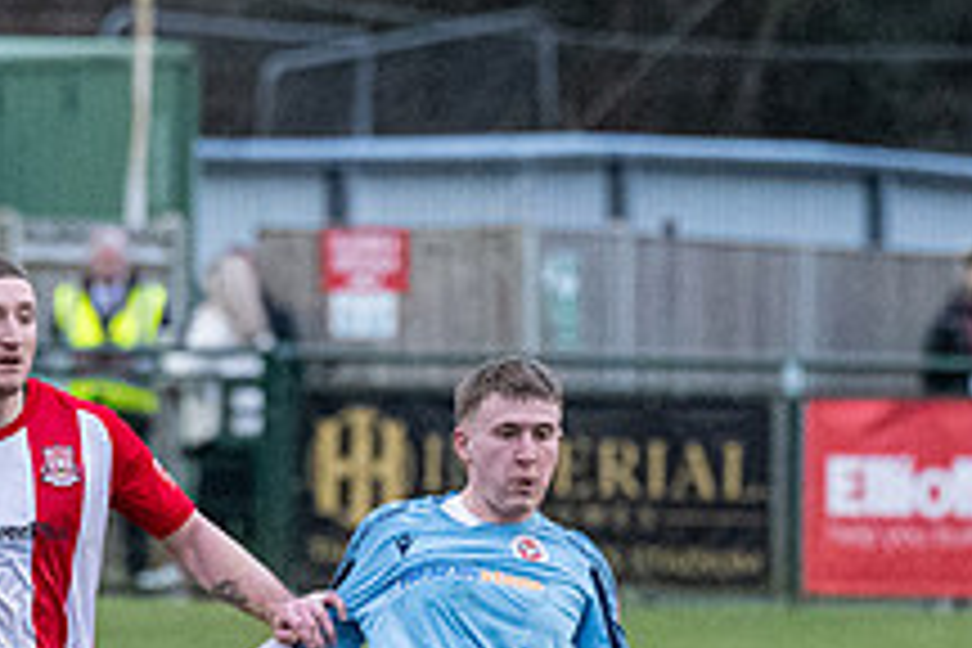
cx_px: 572
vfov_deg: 1.6
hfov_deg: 2.4
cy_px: 630
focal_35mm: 877
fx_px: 23677
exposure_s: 1/1250
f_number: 4
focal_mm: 200
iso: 5000
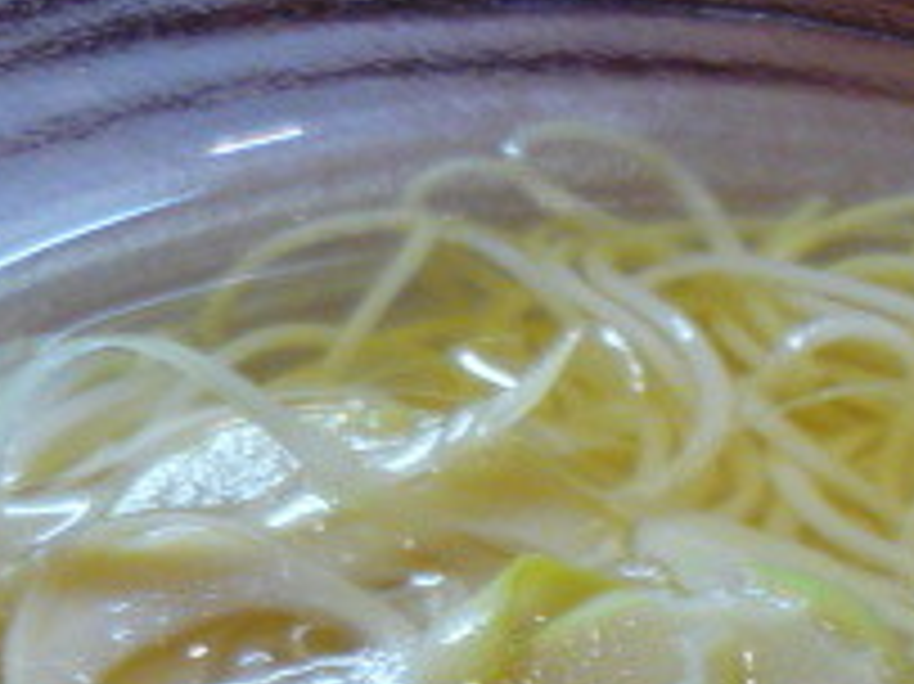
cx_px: 756
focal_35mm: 104
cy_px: 976
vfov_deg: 13.5
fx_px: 2744
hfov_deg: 18.7
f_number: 2.8
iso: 400
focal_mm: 5.5
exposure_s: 1/30
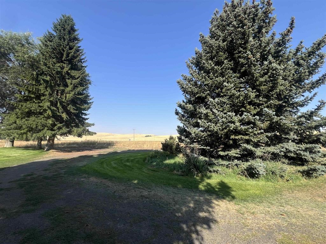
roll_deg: -1.1
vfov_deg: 89.9
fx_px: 122
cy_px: 122
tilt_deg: +8.5
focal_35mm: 13
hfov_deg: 106.2
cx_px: 163
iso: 32
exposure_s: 1/1597
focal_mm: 1.57
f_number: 1.8
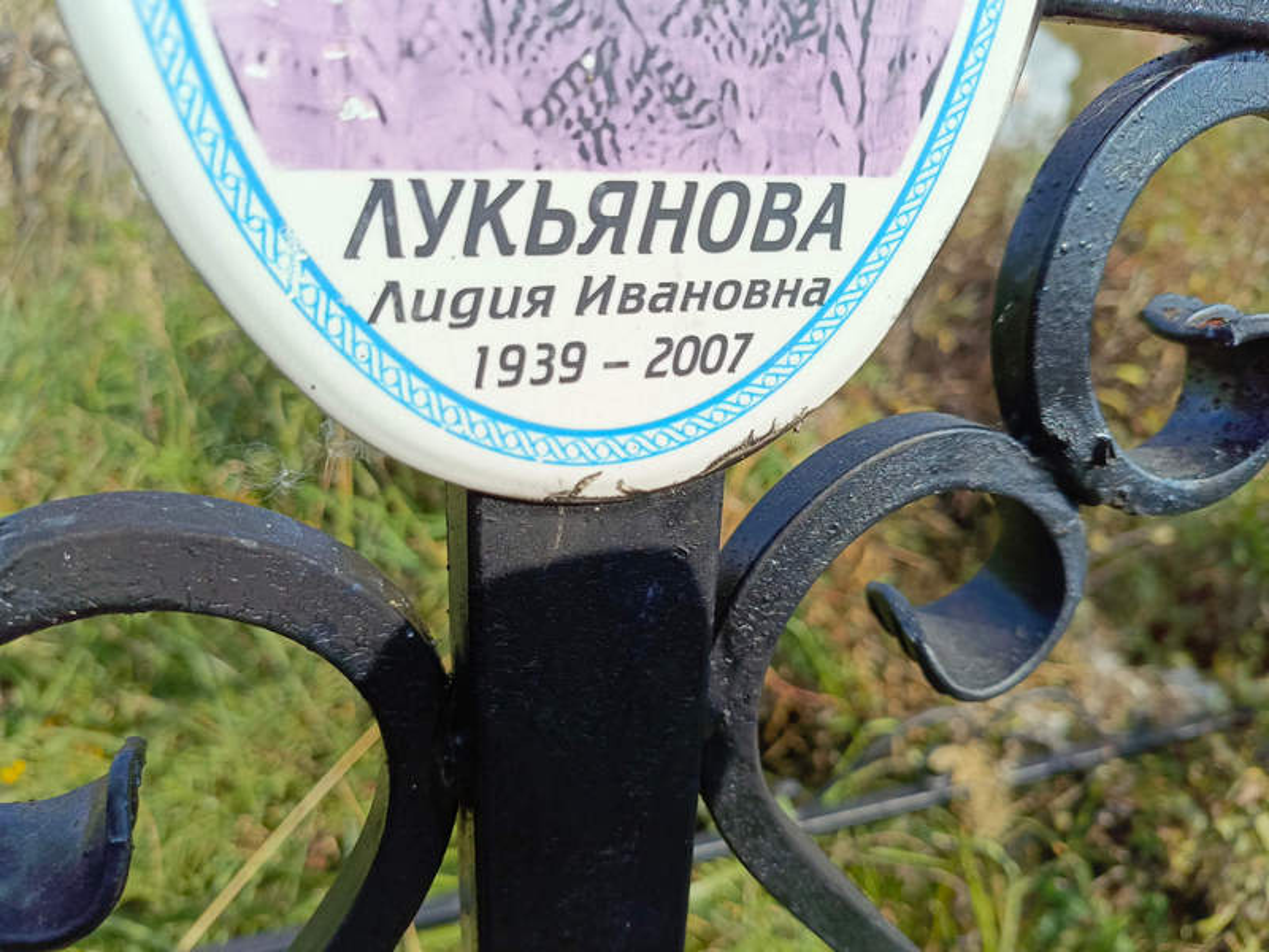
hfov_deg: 69.4
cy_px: 476
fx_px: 916
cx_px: 634
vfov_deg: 54.9
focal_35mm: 25
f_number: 1.69
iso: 106
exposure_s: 1/1517
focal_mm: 4.76
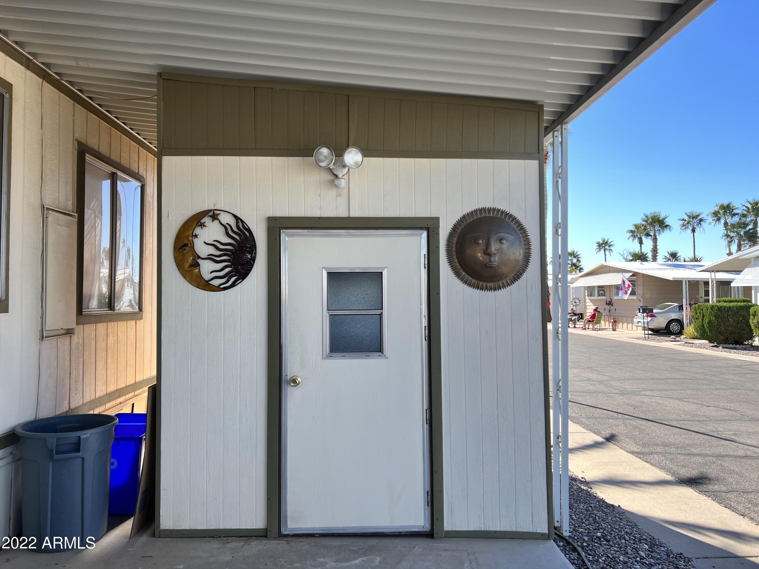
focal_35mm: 26
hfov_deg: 67.3
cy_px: 284
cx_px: 380
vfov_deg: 53.1
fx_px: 570
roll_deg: -0.1
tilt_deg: +1.6
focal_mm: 5.7
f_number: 1.5
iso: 50
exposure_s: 1/658
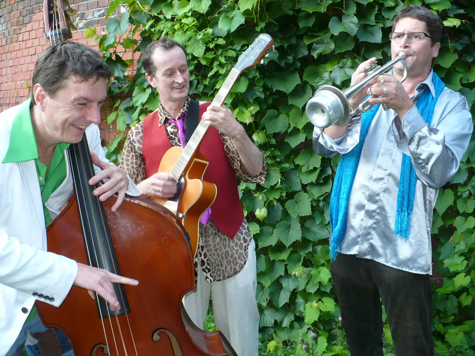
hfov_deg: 50.1
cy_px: 178
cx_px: 238
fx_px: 508
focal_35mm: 37
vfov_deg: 38.7
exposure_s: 1/40
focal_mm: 6.1
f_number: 2.8
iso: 100
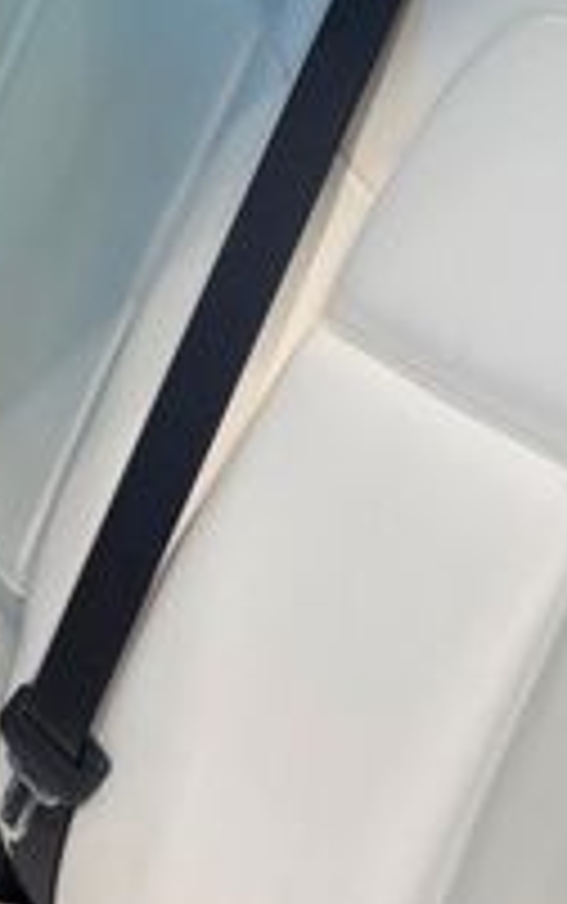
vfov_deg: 25.3
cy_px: 247
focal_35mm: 81
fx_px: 1998
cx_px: -284
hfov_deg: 15.0
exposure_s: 1/60
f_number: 1.78
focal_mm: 6.76
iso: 125
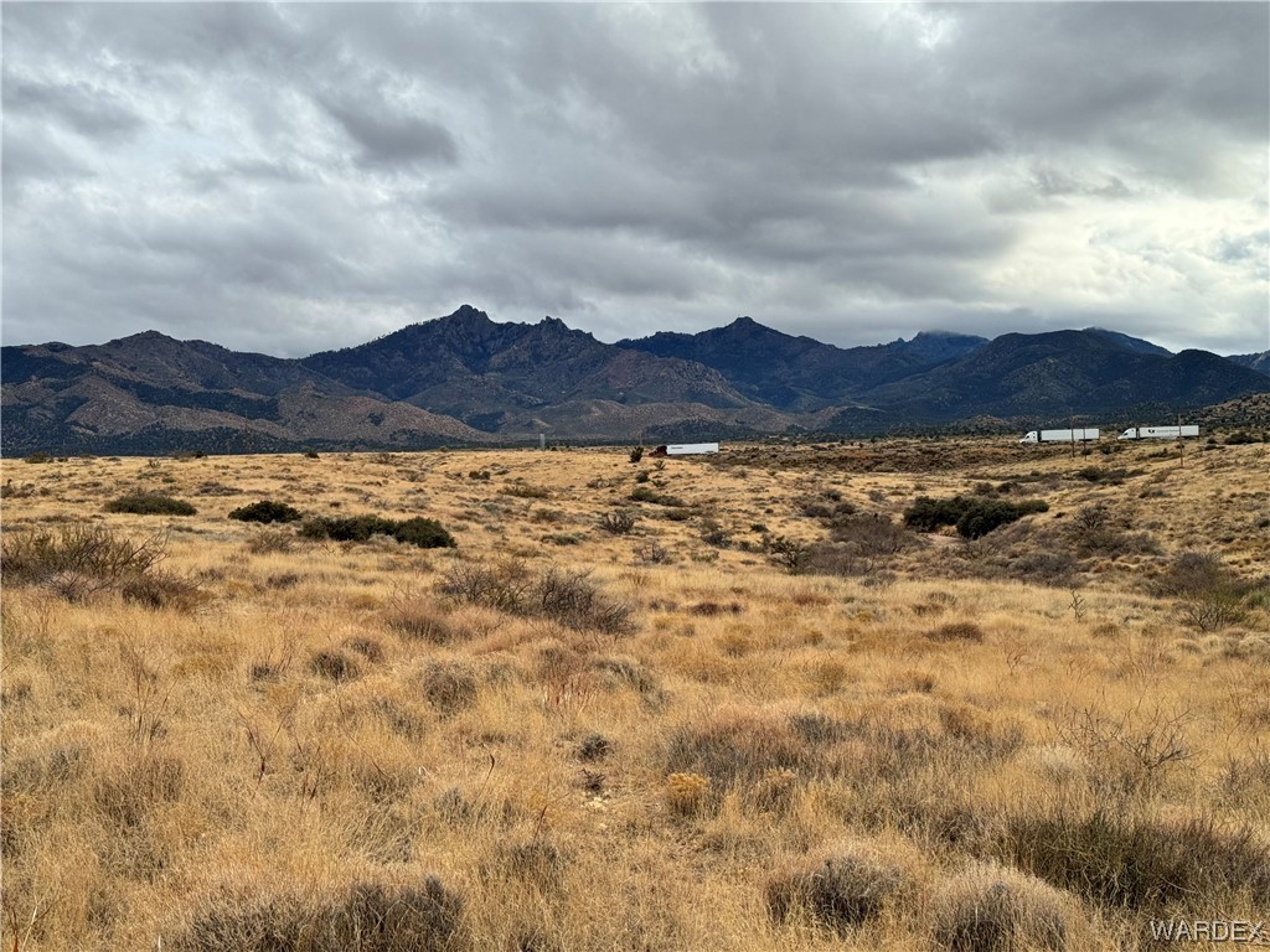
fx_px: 1761
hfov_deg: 39.7
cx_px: 635
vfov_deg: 30.3
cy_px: 476
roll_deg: +2.9
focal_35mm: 48
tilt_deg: +1.4
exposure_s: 1/2110
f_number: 1.78
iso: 64
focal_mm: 6.86
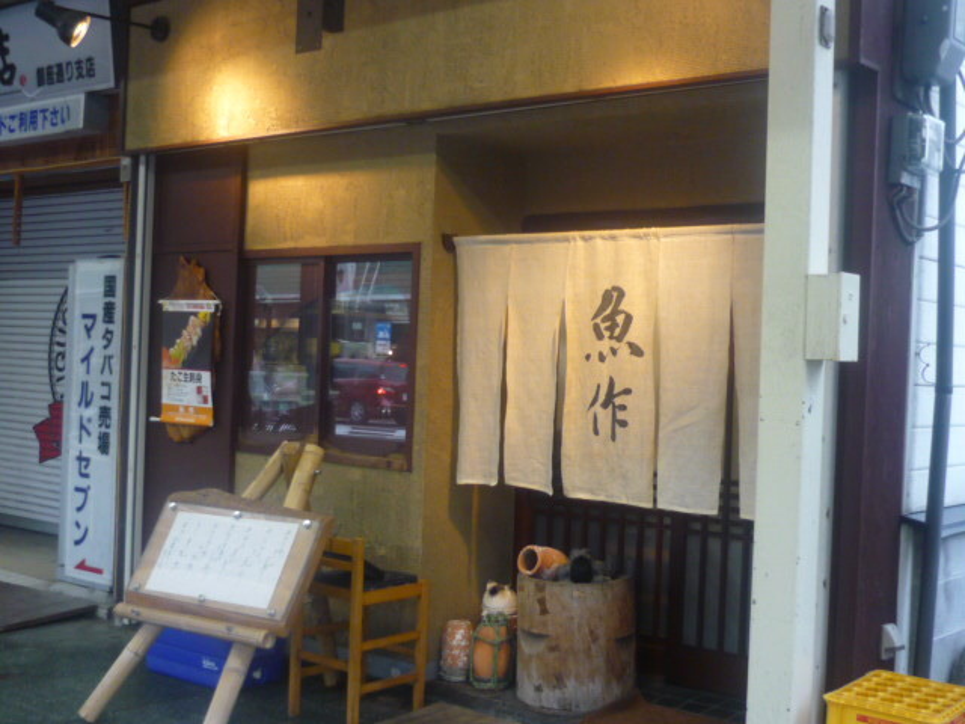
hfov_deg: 42.1
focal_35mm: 45
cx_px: 482
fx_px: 1254
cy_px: 362
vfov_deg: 32.2
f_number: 2.8
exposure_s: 1/30
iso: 200
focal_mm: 5.5
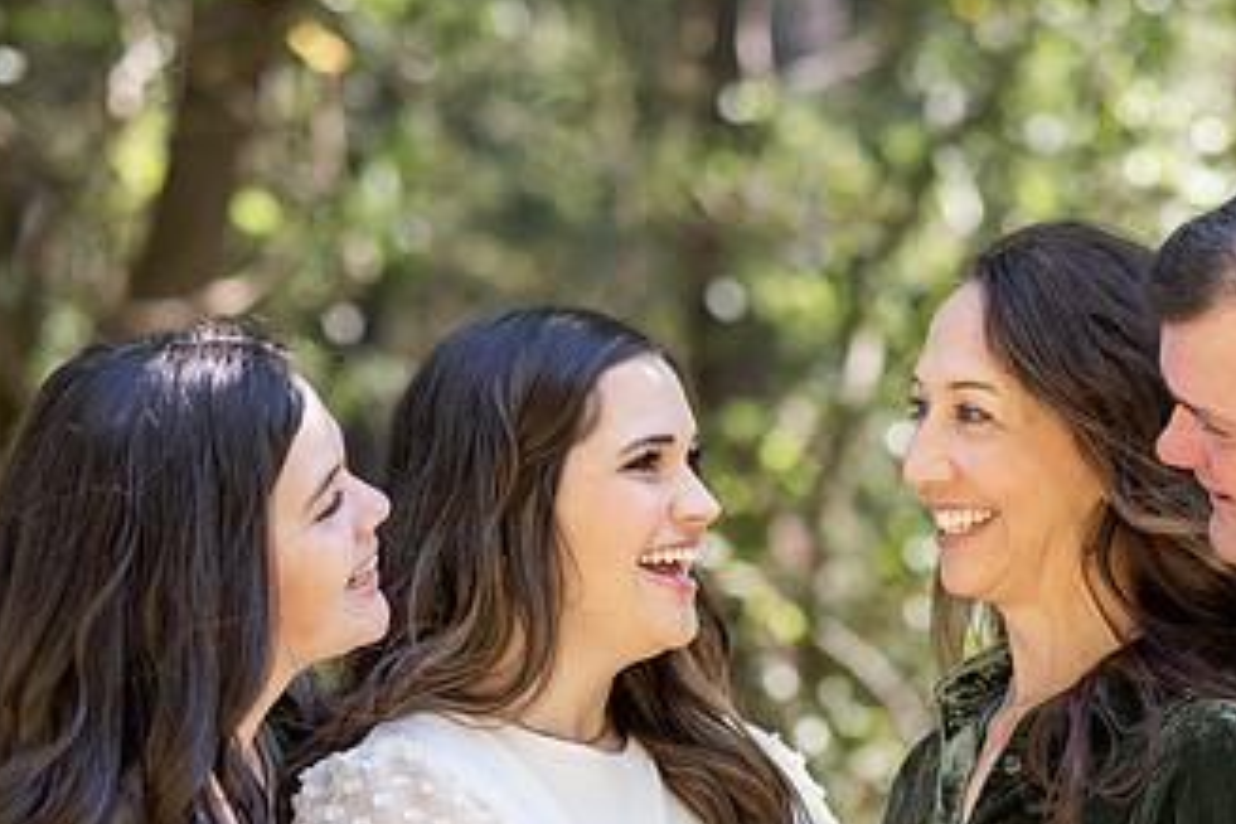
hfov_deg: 13.6
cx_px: 745
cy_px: 712
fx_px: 5184
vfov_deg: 9.1
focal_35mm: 151
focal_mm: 85
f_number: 2.5
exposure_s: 1/1250
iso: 400
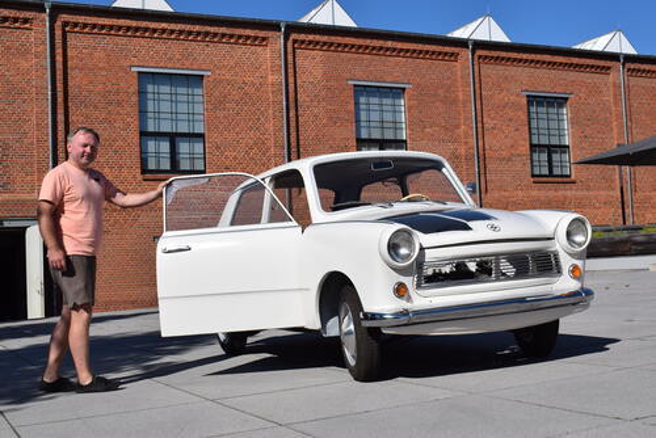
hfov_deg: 42.3
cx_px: 328
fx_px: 848
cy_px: 219
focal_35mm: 46
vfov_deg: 29.0
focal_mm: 31
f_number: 11
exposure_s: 1/500
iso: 200
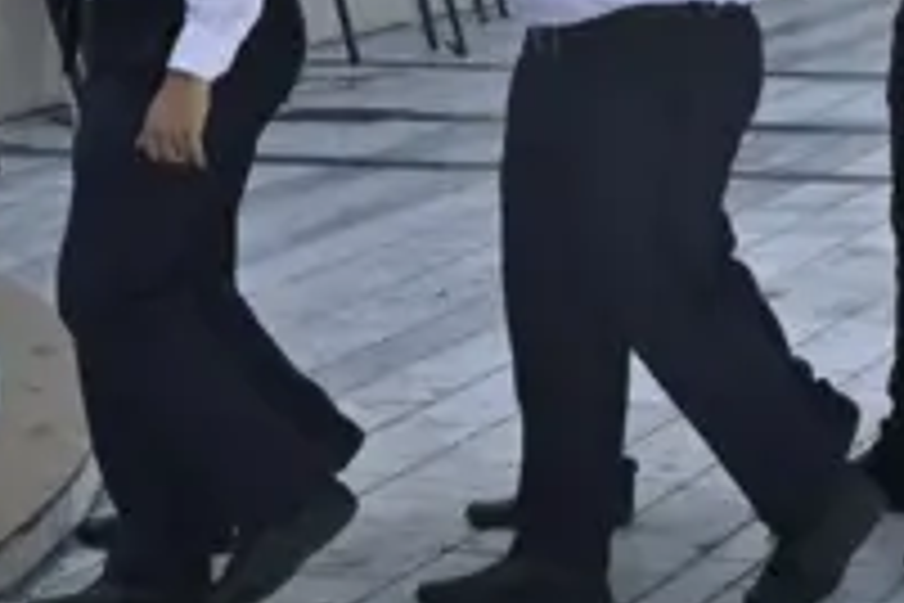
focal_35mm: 176
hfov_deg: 11.6
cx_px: 220
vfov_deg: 7.6
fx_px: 4419
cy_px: -416
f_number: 8
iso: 160
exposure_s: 1/500
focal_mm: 46
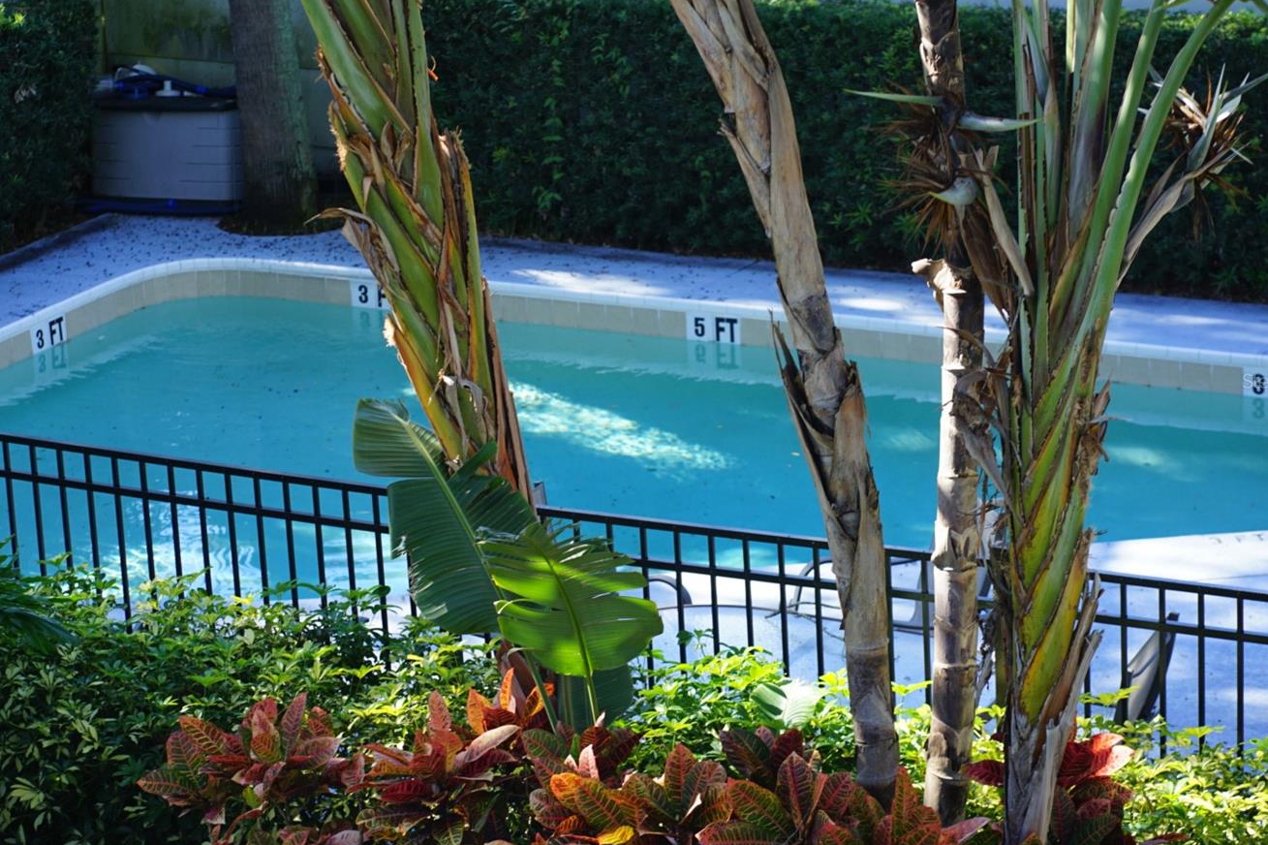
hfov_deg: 19.6
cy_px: 380
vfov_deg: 13.2
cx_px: 558
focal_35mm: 104
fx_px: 3662
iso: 100
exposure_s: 1/100
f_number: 4.5
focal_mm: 85
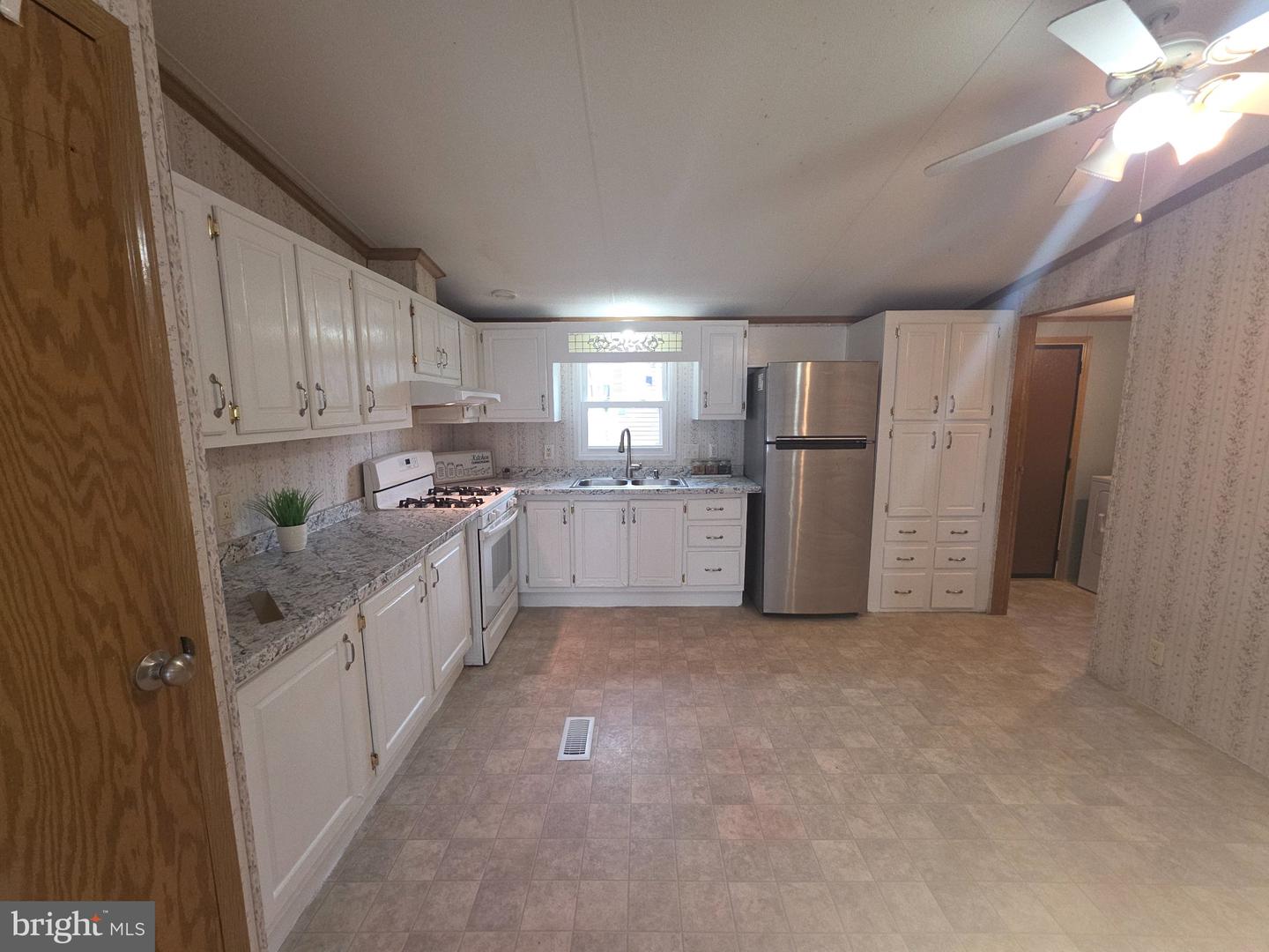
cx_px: 634
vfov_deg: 89.9
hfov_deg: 106.2
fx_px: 477
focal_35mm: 13
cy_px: 476
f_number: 1.9
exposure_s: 1/60
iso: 100
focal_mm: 2.2
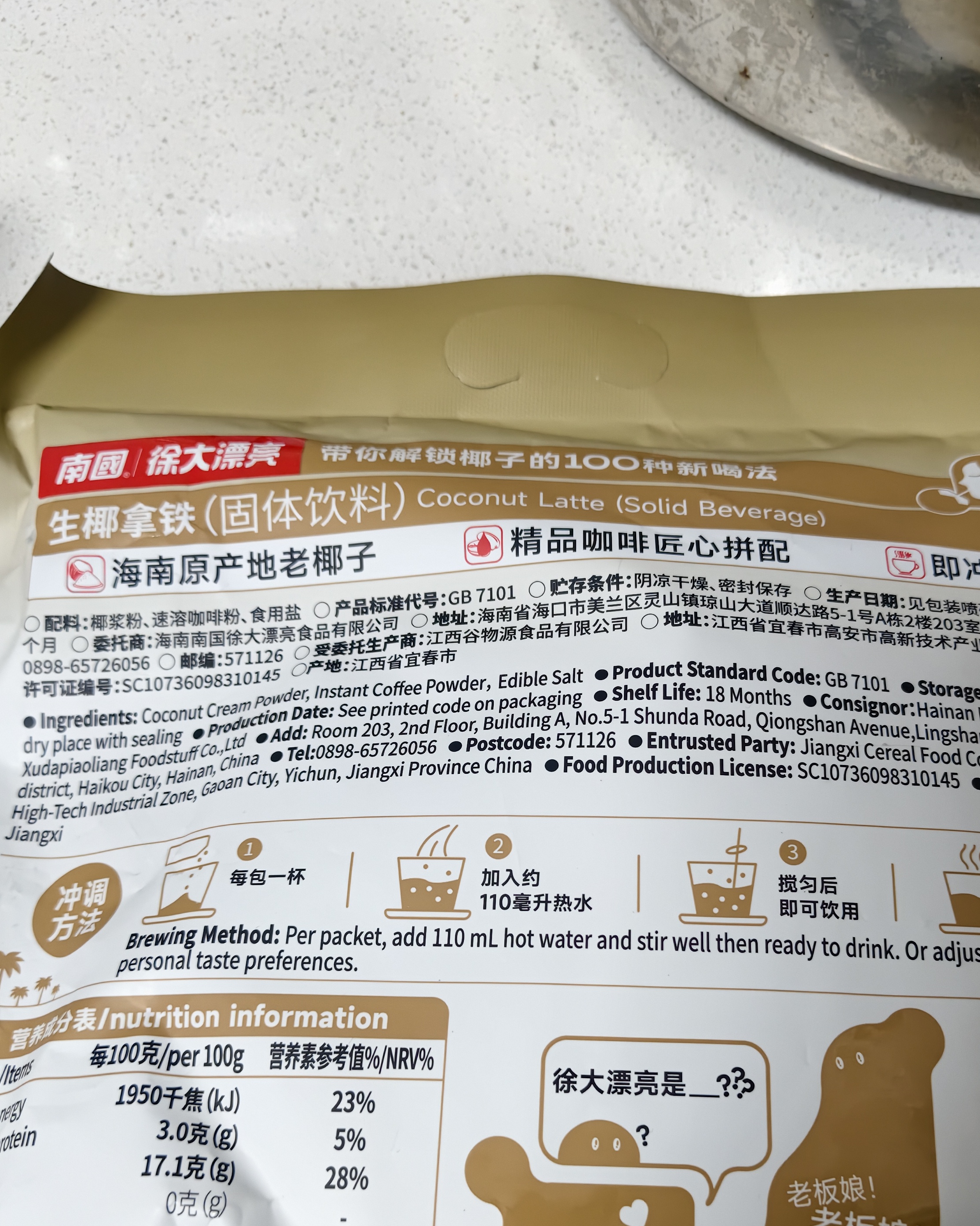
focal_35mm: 33
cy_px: 810
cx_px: 556
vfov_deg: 53.2
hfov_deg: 44.4
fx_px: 1197
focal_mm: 5.56
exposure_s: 1/100
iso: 999
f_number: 1.88
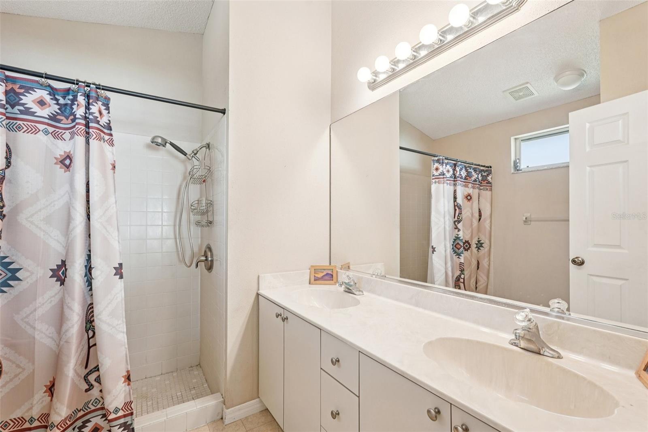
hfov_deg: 96.7
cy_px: 216
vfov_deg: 73.7
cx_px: 324
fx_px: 288
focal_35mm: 16
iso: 400
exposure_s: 1/13
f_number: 8
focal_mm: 16
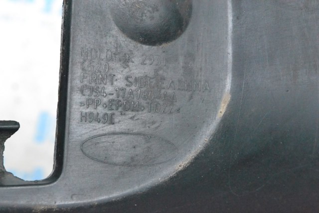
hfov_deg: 24.6
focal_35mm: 82
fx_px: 731
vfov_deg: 16.5
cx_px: 160
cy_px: 106
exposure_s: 1/125
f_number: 10
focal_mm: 55
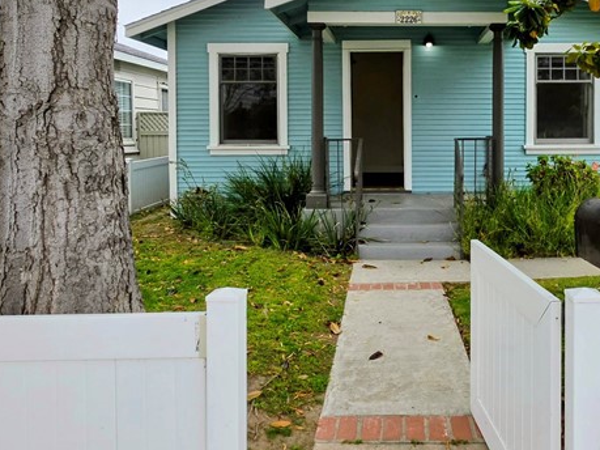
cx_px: 412
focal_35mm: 29
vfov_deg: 47.6
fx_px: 503
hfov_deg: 59.9
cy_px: 157
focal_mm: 2.2
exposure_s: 1/1157
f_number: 1.9
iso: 32
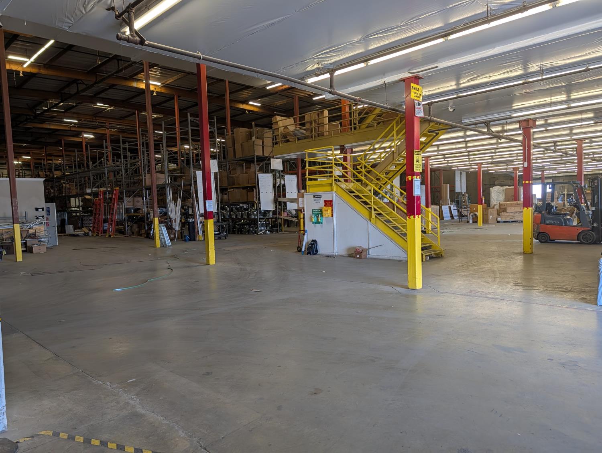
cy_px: 226
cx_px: 301
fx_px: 418
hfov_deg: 71.5
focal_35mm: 24
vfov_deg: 56.9
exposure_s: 1/120
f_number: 1.68
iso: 81
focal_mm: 6.9
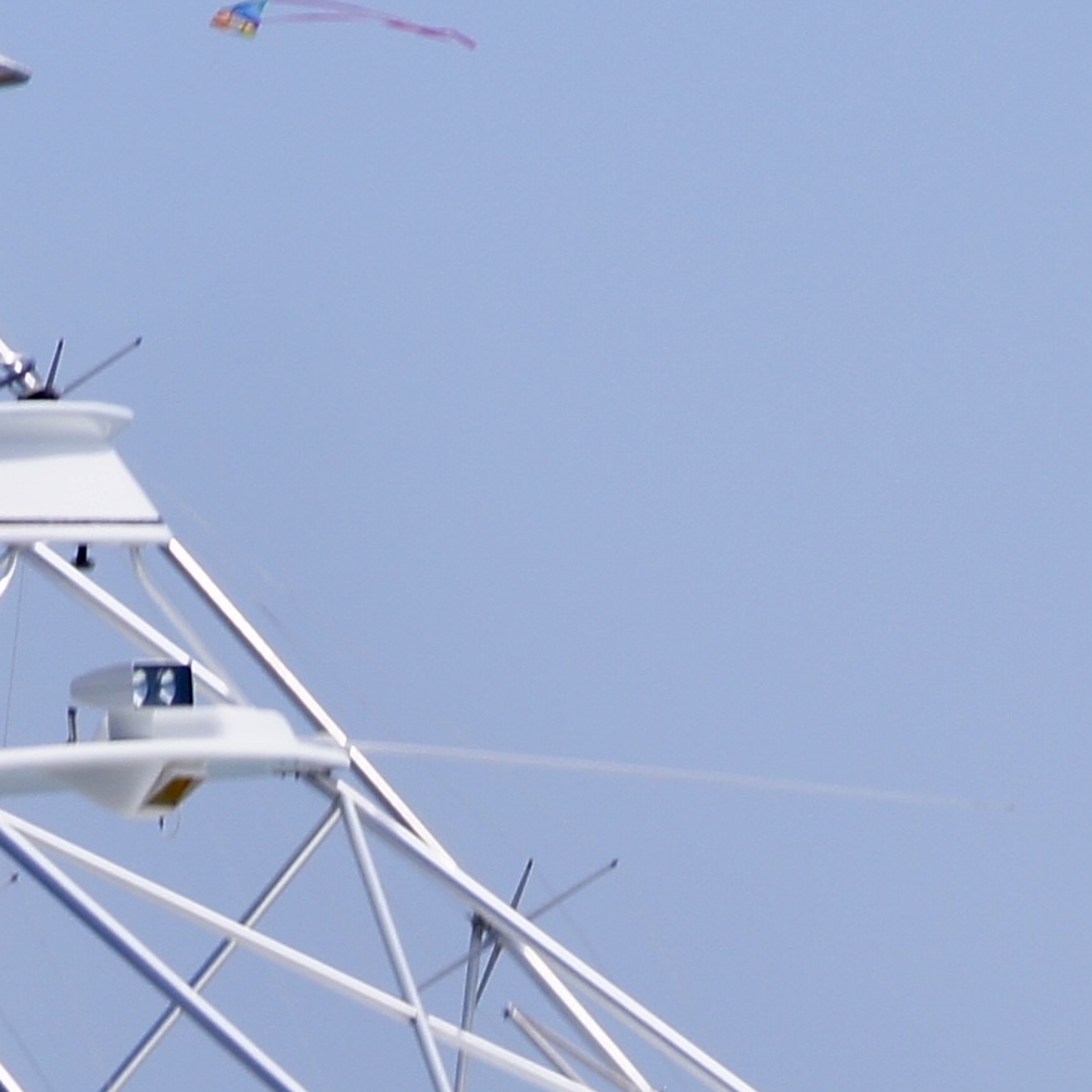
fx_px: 30836
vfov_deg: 2.0
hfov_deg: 2.0
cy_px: 1717
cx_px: 829
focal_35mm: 864
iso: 100
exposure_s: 1/250
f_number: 9
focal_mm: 120
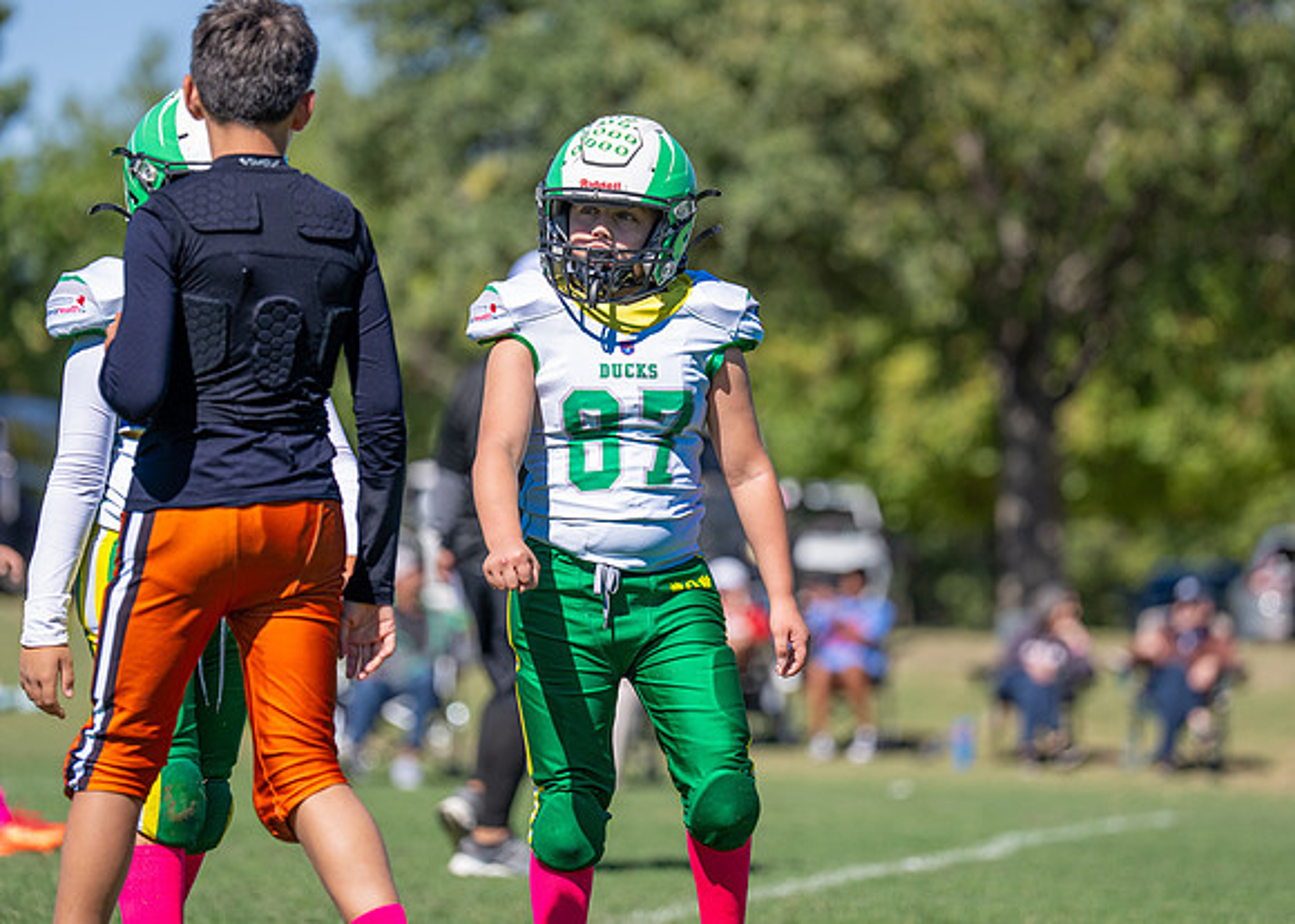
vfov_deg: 7.4
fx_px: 7188
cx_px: 637
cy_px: 374
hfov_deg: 10.3
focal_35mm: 195
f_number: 2.8
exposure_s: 1/3200
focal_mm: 153
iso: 160
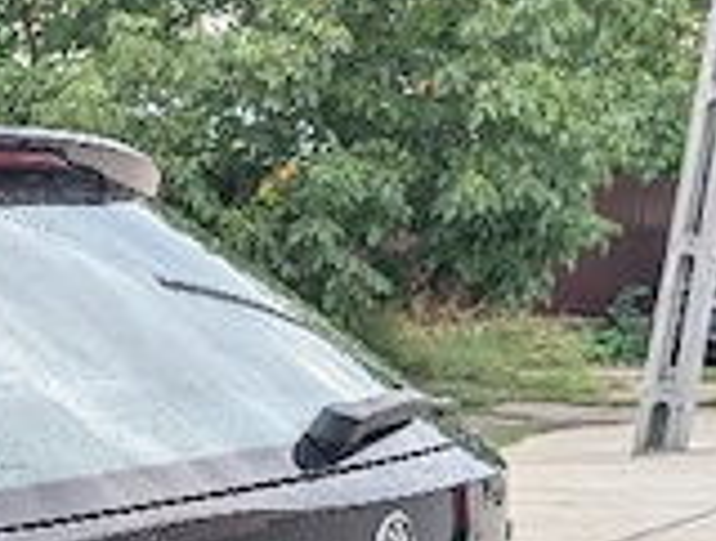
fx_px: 1867
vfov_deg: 15.6
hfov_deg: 18.5
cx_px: -439
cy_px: 733
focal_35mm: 90
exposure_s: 1/179
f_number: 1.68
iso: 18
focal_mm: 6.9
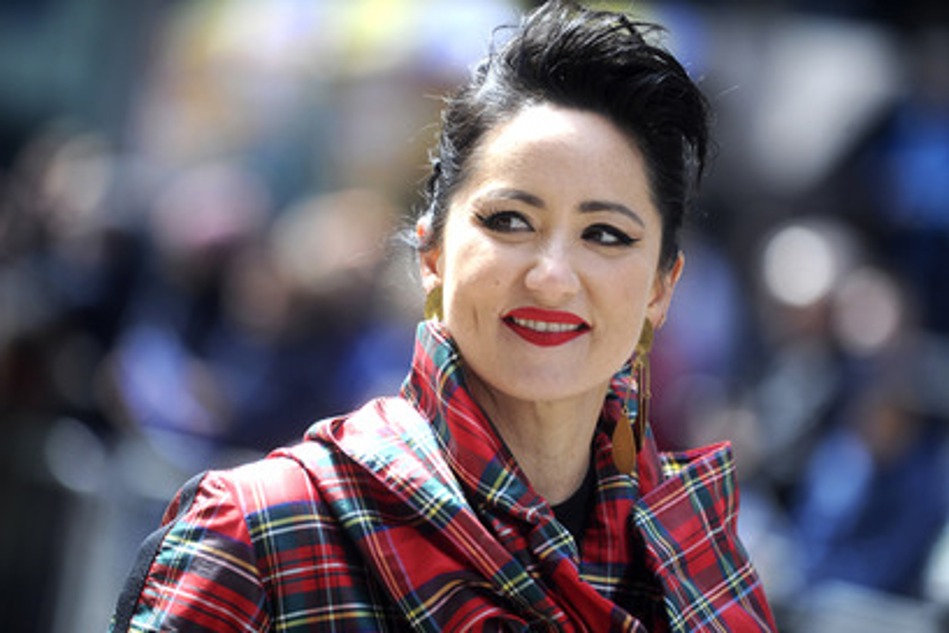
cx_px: 499
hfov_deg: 9.4
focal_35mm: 220
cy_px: 301
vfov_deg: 6.2
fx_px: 5801
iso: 400
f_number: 9
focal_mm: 200
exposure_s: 1/1250
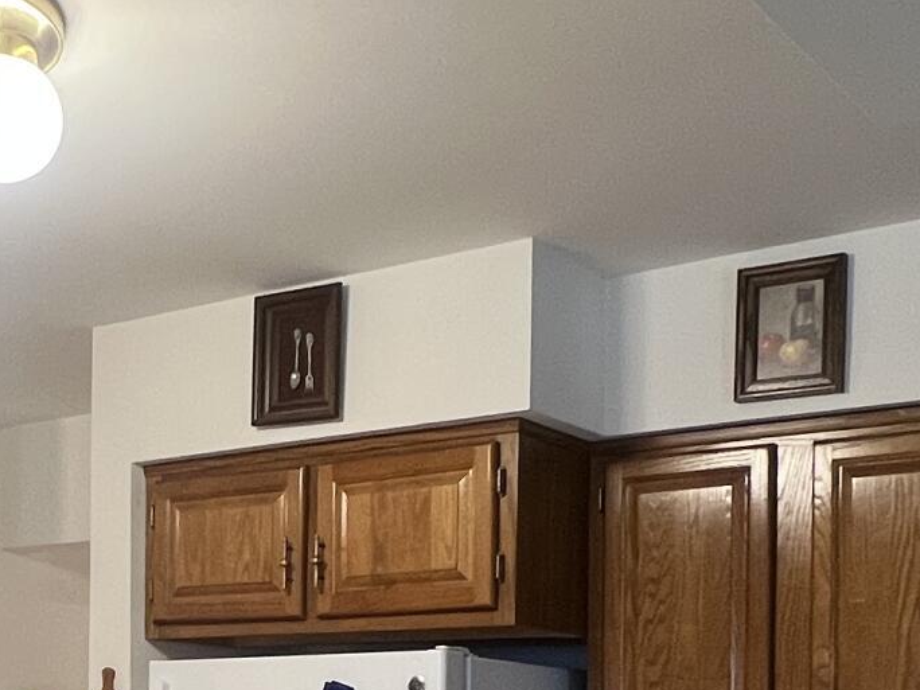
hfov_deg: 33.1
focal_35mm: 57
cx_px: 226
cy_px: 759
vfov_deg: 24.0
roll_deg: -0.9
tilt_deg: -0.4
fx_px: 1515
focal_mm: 1.57
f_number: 1.8
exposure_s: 1/60
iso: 200
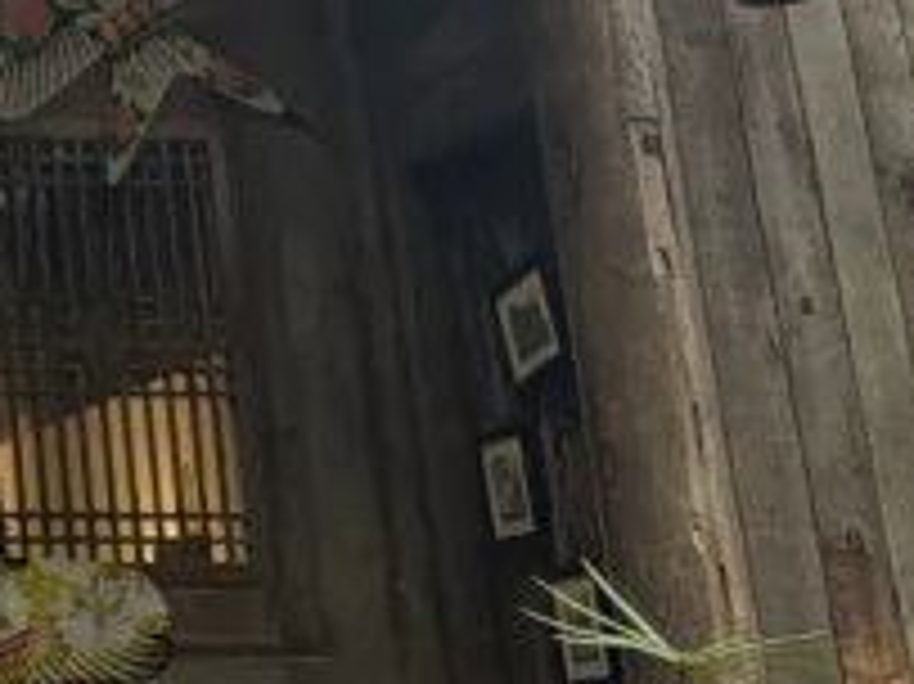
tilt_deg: +23.1
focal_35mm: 131
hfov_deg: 13.3
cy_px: -468
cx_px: -819
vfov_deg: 10.7
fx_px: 3457
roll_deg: -0.4
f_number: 1.6
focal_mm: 5.96
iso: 125
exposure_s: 1/171
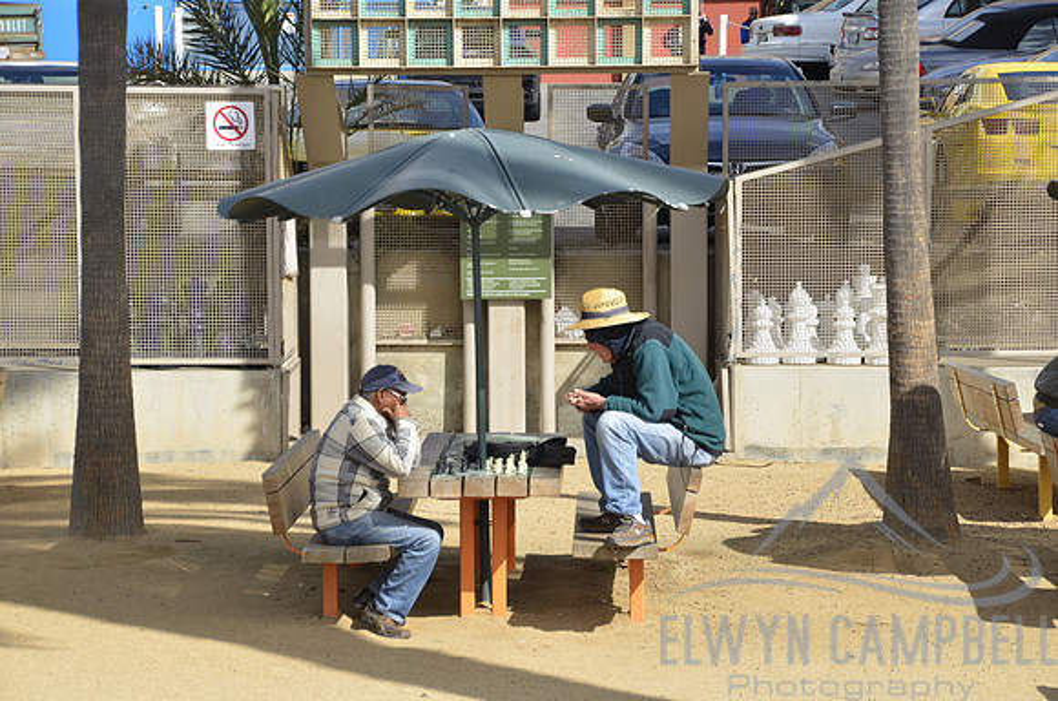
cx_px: 529
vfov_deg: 11.4
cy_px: 350
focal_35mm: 120
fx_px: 3519
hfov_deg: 17.1
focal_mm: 80
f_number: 8
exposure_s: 1/250
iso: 110
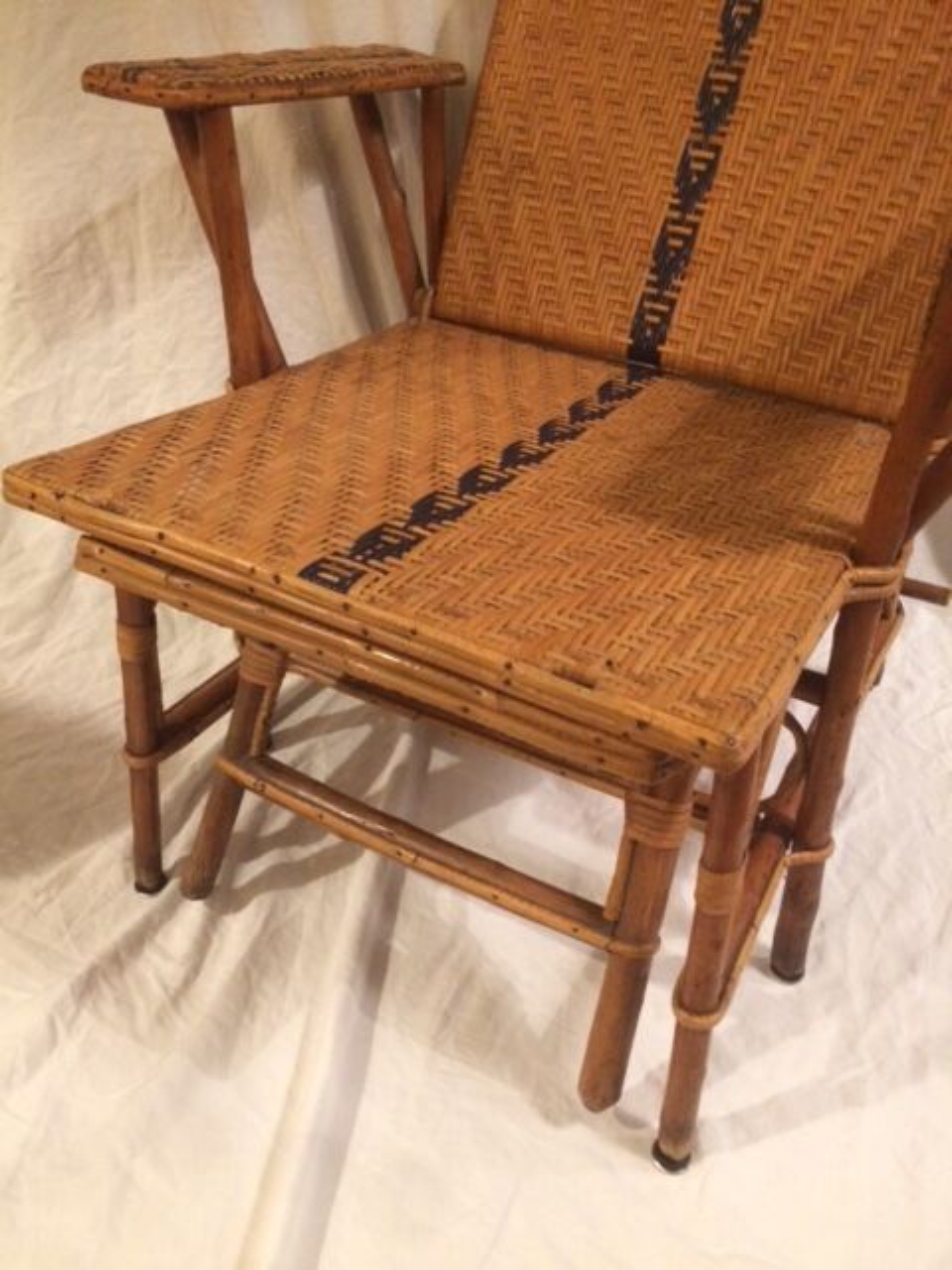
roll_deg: -2.7
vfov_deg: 61.7
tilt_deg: -37.9
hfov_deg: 48.2
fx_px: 1063
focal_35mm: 29
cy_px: 635
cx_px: 476
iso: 250
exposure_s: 1/17
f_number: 2.2
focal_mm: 4.15
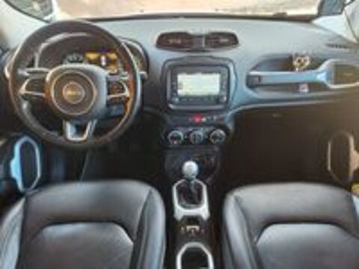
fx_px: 239
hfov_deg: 73.9
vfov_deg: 58.9
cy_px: 134
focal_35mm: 23
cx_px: 180
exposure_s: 1/120
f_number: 1.8
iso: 640
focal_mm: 5.4
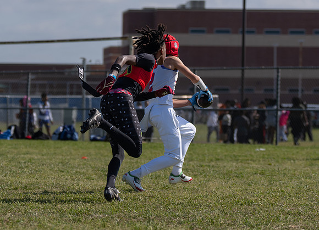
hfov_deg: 9.3
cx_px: 104
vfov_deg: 6.7
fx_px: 1965
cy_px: 100
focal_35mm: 216
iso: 100
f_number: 2.8
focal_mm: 90
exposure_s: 1/3200
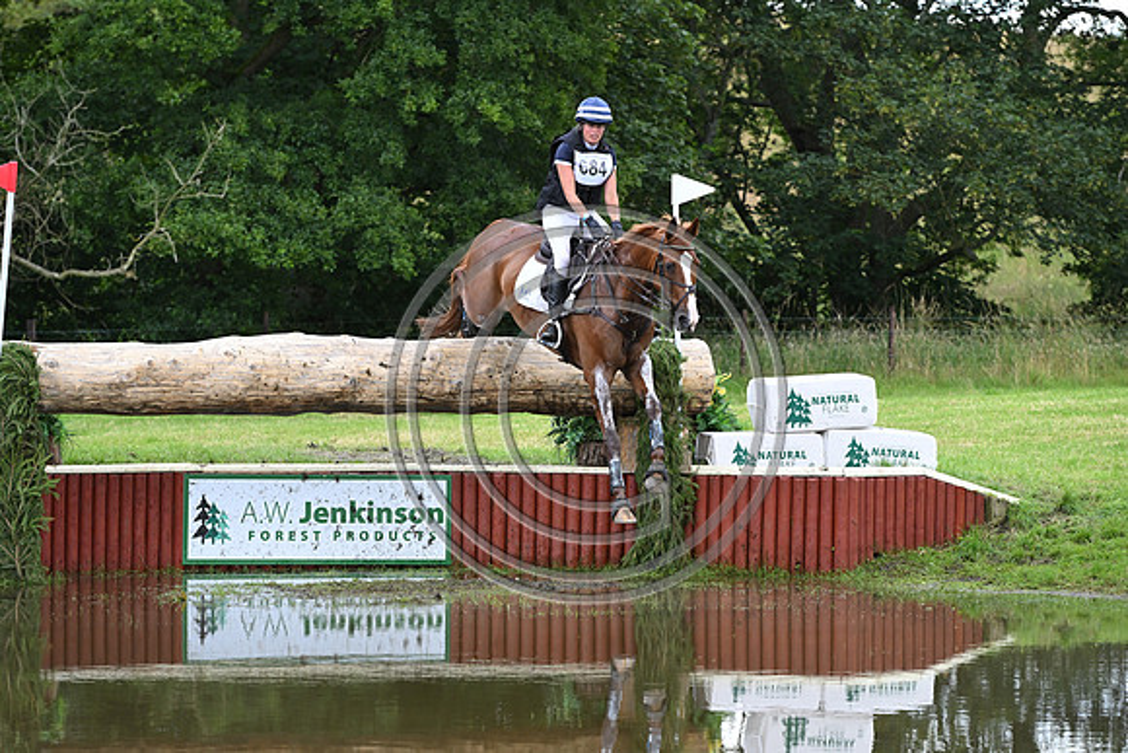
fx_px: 4858
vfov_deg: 8.9
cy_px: 376
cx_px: 564
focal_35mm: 155
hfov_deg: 13.2
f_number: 4.5
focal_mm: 155
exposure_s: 1/1250
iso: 1000
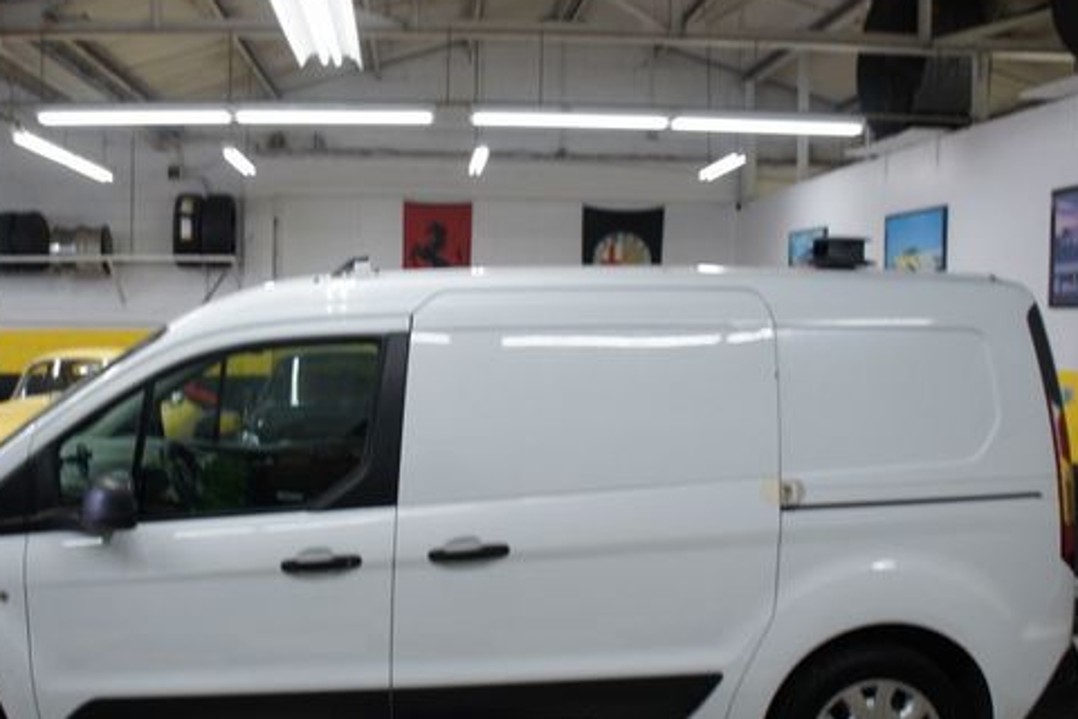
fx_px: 1078
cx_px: 400
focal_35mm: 36
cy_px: 411
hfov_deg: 52.5
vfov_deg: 36.8
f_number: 4
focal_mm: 18
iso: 200
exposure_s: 1/40
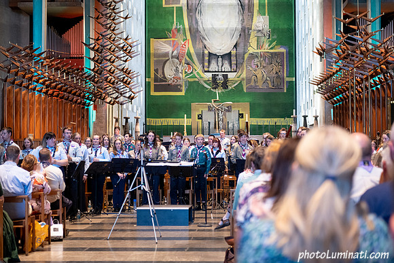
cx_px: 197
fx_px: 710
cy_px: 132
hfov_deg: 31.0
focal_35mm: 65
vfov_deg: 21.0
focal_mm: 62
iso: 2500
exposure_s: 1/100
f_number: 2.8
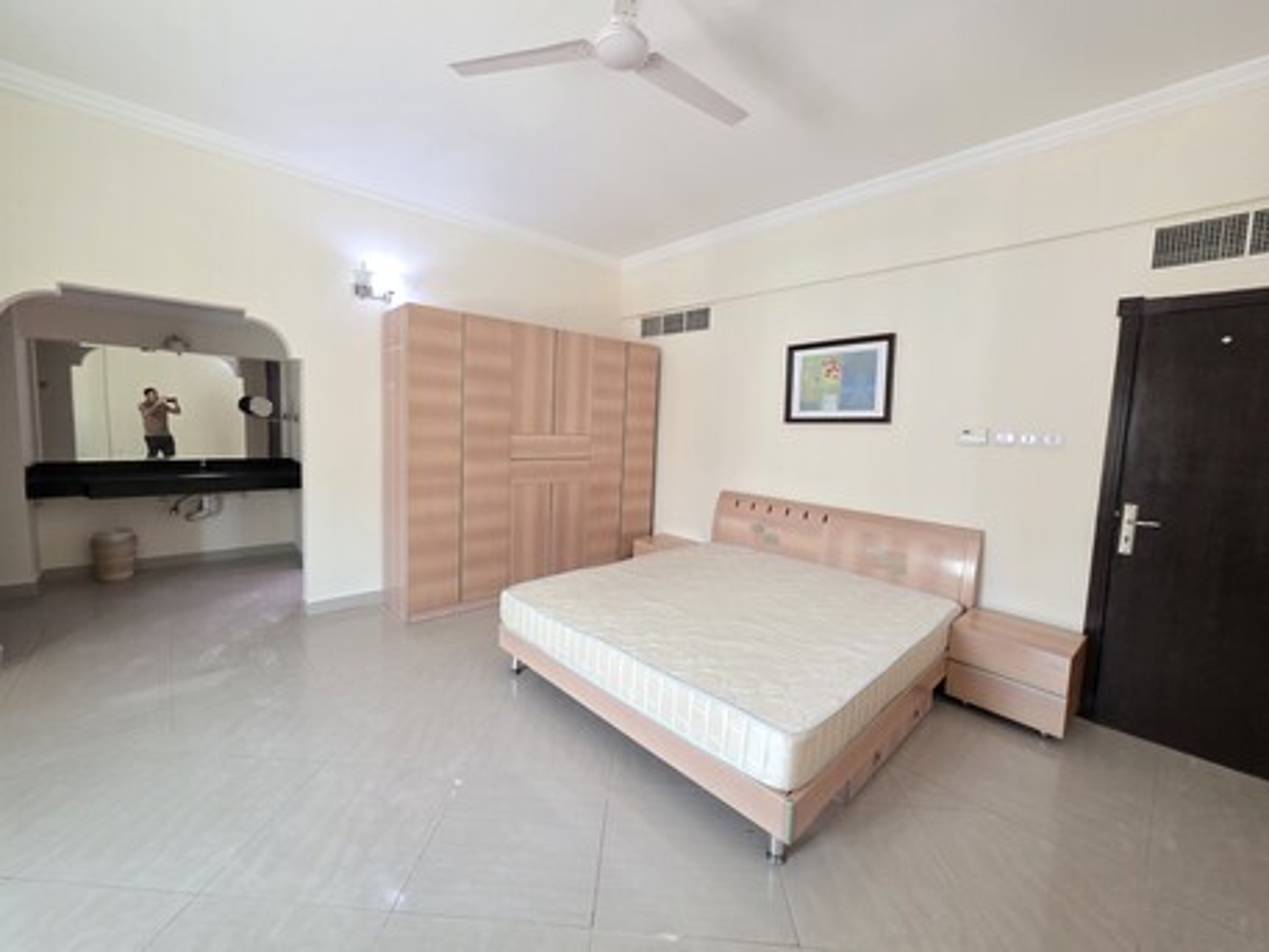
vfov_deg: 89.9
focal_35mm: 13
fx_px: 477
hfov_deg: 106.2
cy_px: 476
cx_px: 634
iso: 500
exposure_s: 1/50
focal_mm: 2.2
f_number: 1.9
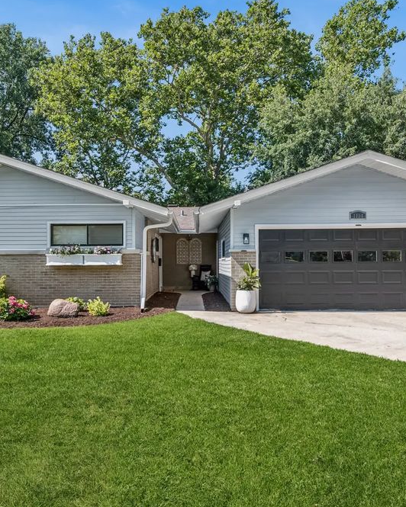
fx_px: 391
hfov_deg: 54.8
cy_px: 249
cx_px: 183
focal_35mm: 26
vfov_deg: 66.0
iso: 250
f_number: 8
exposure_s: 1/250
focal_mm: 12
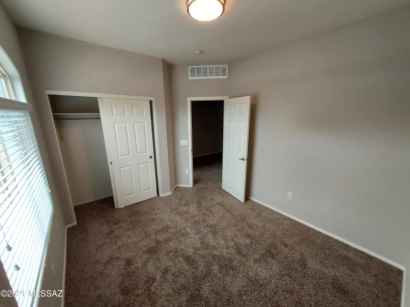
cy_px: 154
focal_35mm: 13
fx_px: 154
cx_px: 205
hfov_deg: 106.2
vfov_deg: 89.9
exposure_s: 1/60
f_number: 2.2
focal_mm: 1.42
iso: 50
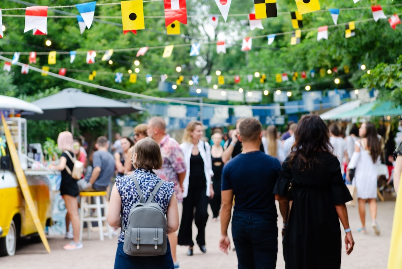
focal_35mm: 105
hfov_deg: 19.4
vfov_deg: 13.1
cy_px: 134
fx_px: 1173
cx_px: 201
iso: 200
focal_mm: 70
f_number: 3.5
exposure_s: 1/80
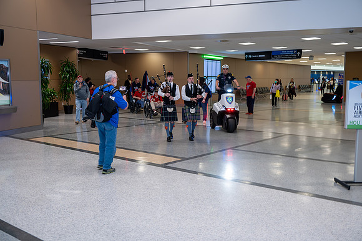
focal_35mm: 35
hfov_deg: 54.5
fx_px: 352
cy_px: 120
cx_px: 181
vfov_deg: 37.8
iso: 560
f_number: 4.8
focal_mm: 35
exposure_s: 1/40
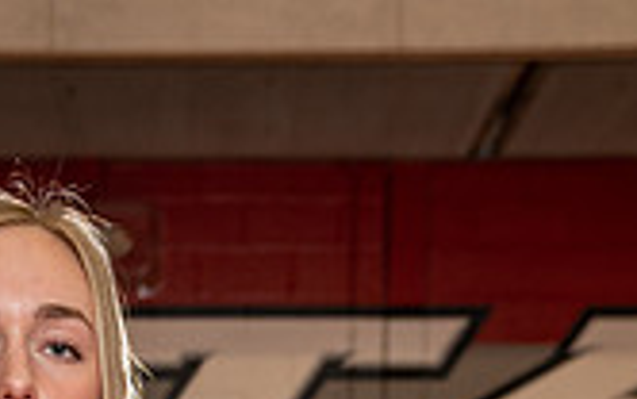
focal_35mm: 94
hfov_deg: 21.9
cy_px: 859
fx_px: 1633
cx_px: 165
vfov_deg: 12.0
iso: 250
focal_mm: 34
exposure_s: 1/250
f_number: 4
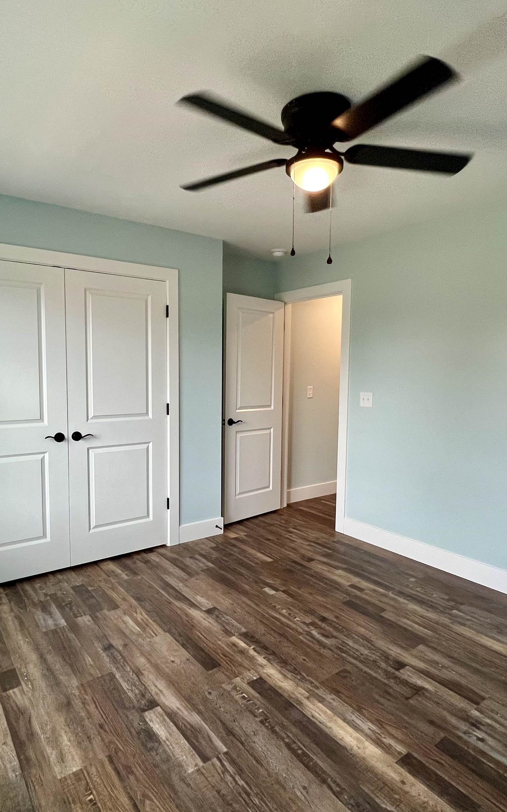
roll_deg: -0.4
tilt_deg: -4.7
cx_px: 227
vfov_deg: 88.0
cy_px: 412
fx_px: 420
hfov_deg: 62.1
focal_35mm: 19
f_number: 1.8
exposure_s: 1/120
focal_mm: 1.57
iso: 125
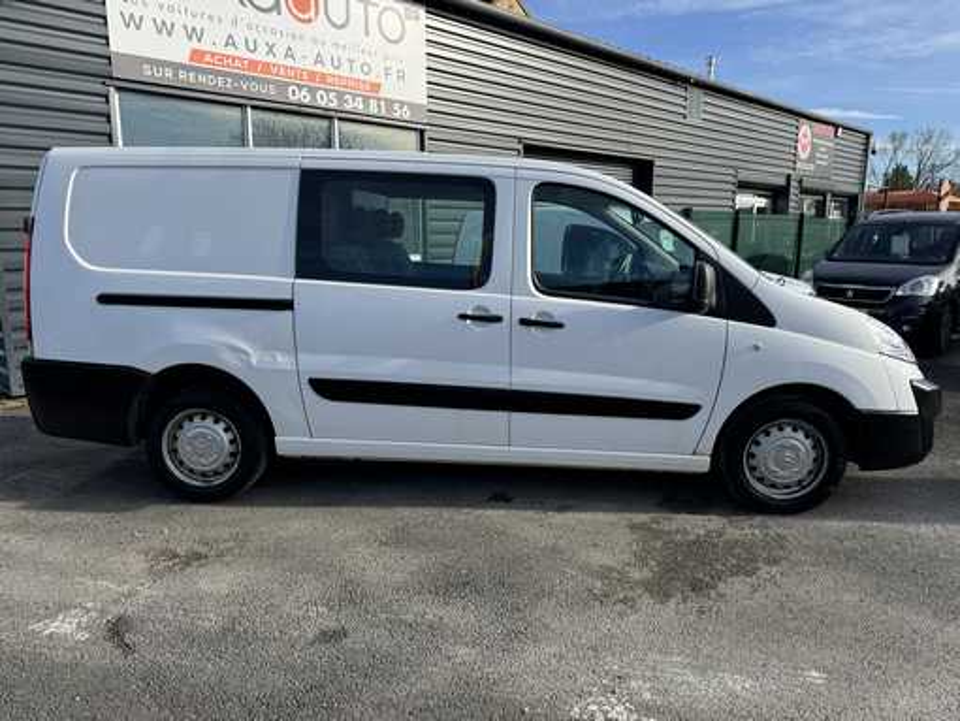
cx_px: 480
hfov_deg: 71.6
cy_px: 360
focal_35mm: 24
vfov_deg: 56.9
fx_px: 666
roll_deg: +0.7
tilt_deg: -9.7
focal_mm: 6.76
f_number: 1.78
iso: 80
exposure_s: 1/2604
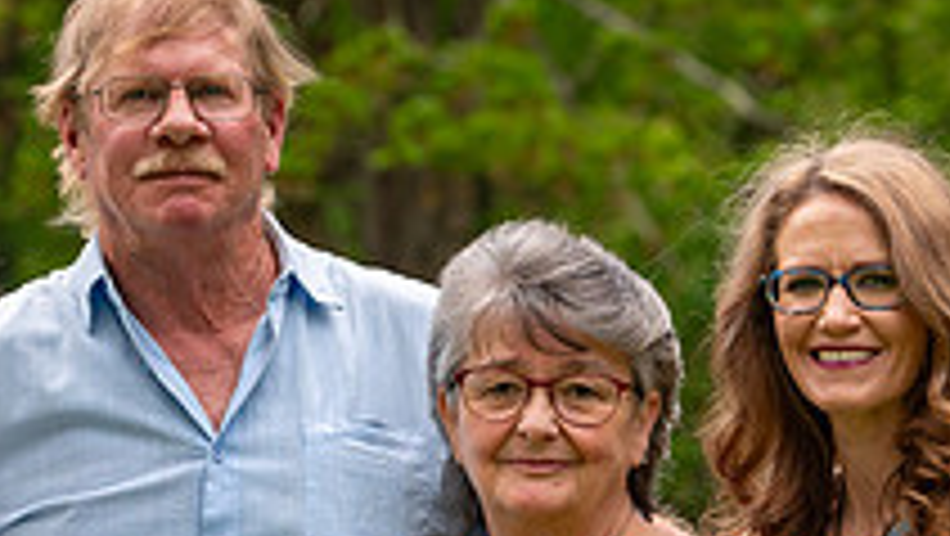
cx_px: 541
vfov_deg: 3.6
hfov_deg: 6.5
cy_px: 688
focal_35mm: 334
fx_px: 8419
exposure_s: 1/800
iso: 400
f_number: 5
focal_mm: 110
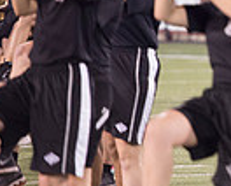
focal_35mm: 761
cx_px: 495
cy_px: 4
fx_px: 5210
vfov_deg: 2.0
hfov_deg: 2.5
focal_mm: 185
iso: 1000
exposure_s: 1/320
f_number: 2.8
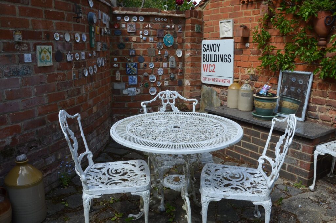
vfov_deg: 28.8
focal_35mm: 46
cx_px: 168
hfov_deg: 42.4
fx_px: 433
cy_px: 112
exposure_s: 1/400
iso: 320
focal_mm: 31
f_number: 9
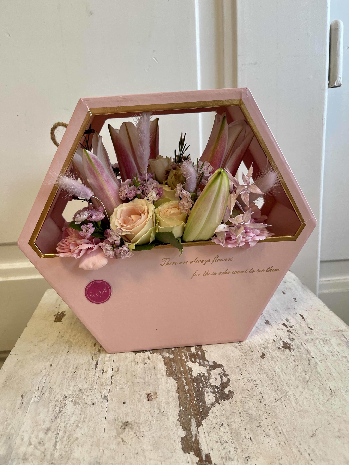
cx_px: 174
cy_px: 232
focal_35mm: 26
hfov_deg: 53.1
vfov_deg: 67.3
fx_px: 350
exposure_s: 1/100
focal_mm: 5.1
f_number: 1.6
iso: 125
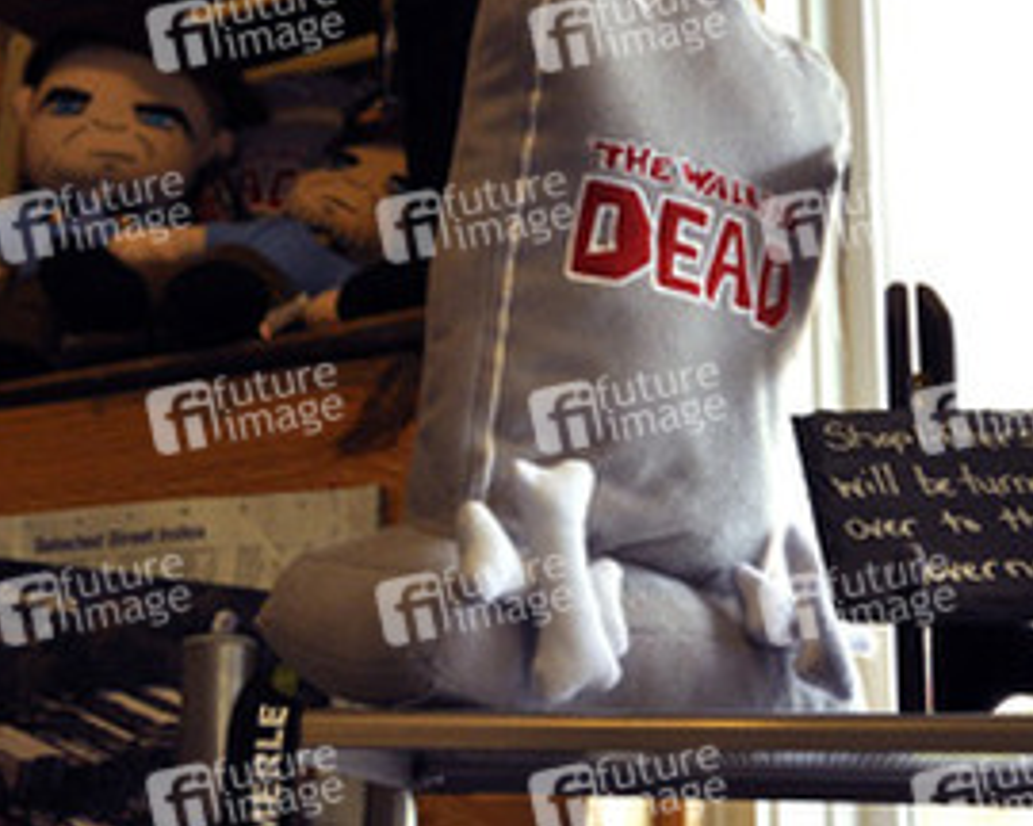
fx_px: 1865
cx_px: 524
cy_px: 314
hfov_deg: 31.0
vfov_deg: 24.9
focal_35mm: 61
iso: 1000
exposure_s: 1/125
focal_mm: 26
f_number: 5.6
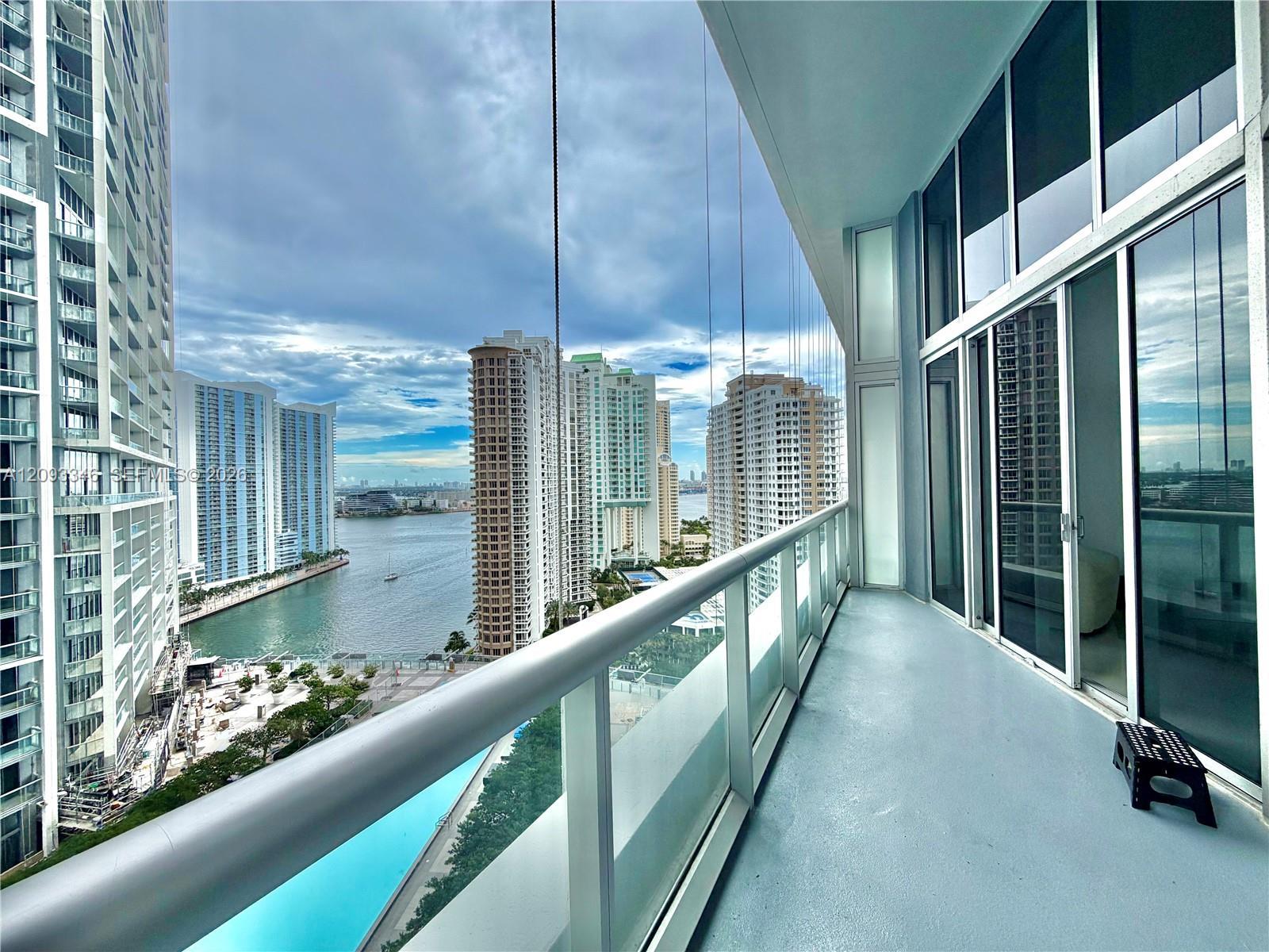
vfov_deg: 85.7
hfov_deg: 102.1
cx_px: 634
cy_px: 476
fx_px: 513
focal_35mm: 14
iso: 25
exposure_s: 1/770
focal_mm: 2.22
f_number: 2.2
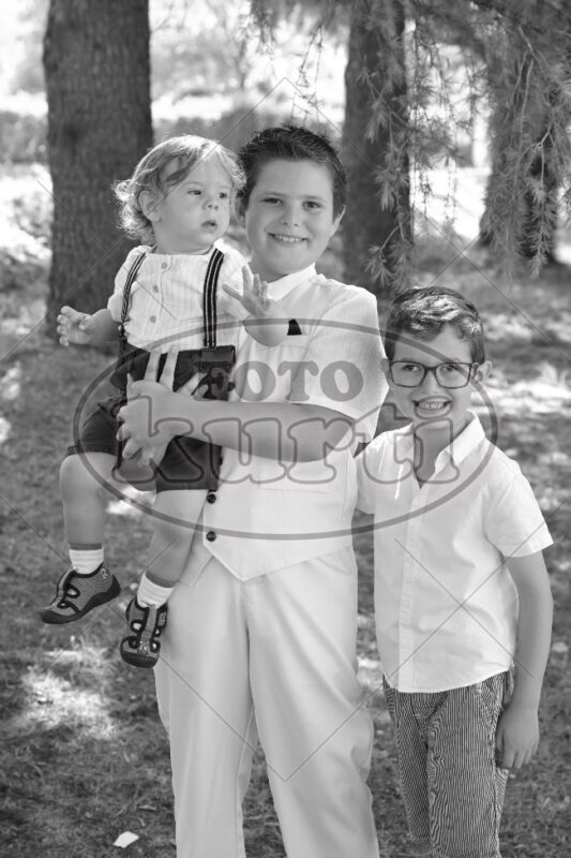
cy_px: 429
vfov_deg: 27.3
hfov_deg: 18.4
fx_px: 1761
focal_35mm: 74
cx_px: 286
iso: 640
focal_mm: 74
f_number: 5.6
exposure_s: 1/160
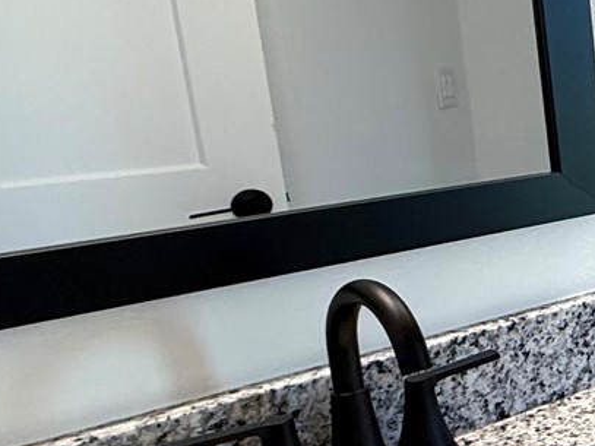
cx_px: 1136
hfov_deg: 20.5
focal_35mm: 55
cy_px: 168
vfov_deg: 26.5
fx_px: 945
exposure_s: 1/120
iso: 125
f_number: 2.2
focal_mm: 2.22
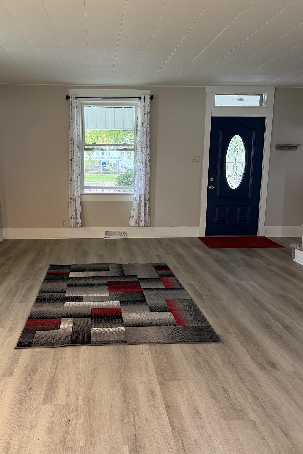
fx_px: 366
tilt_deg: -10.4
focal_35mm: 29
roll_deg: -0.4
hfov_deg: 44.5
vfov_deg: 63.7
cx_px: 110
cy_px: 223
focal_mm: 6.76
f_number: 1.78
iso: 250
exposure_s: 1/60
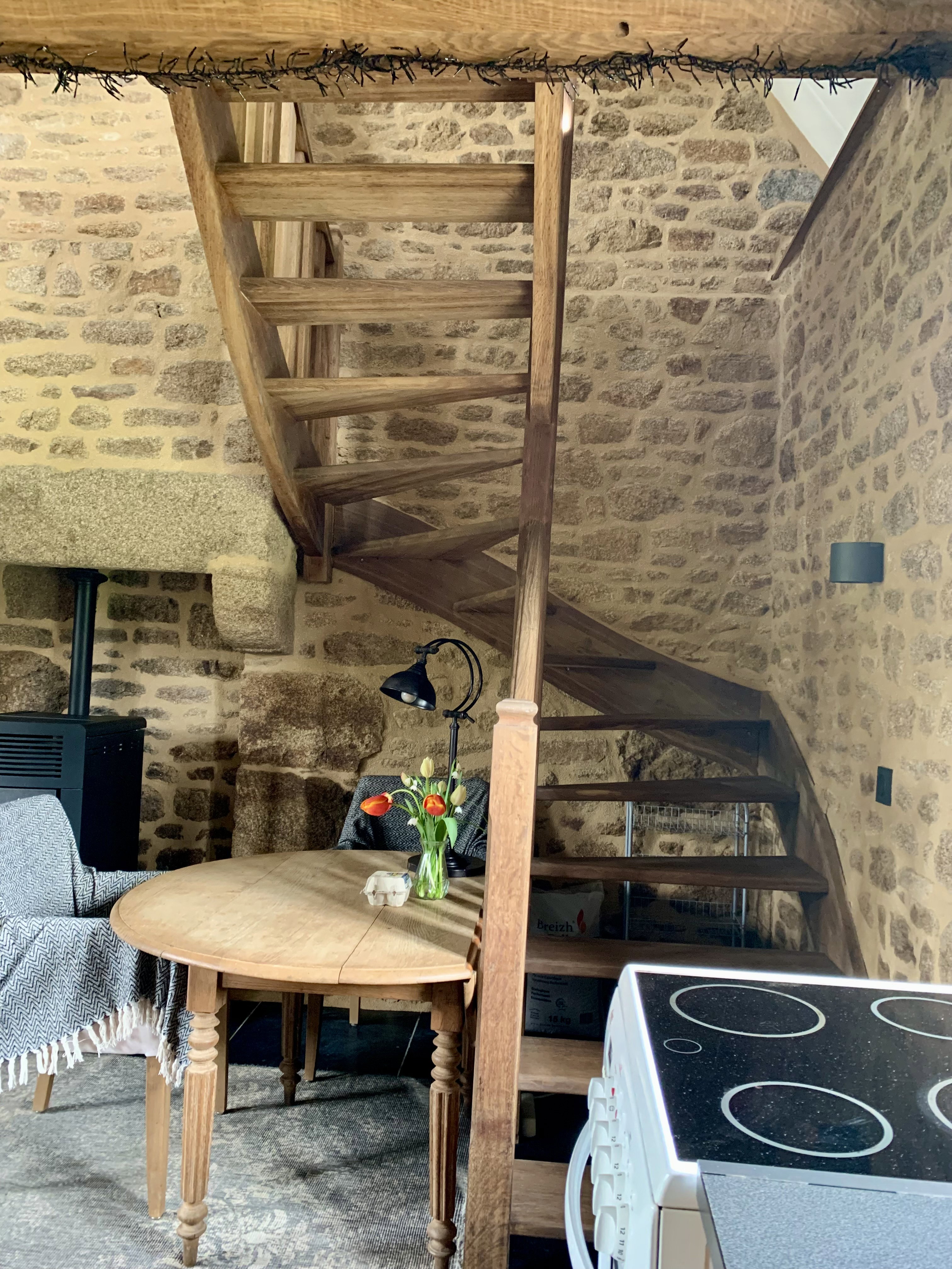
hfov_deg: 53.1
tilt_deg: +4.3
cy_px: 634
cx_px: 476
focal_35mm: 26
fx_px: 953
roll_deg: -3.2
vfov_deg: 67.3
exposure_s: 1/47
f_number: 1.8
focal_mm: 4.25
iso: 400
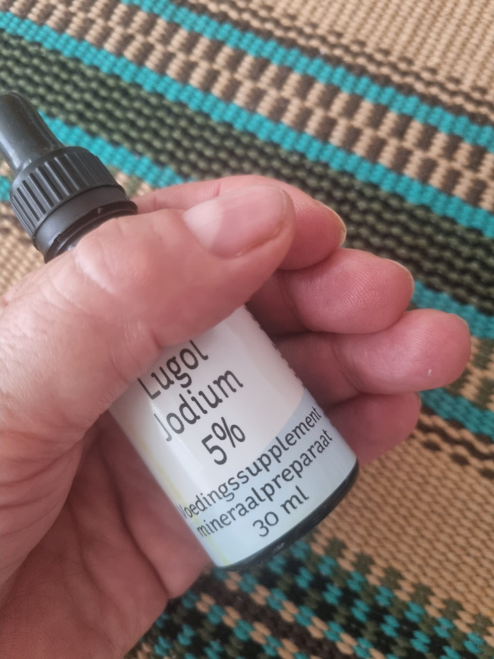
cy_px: 330
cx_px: 247
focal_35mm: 26
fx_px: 495
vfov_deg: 67.3
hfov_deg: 53.1
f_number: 1.8
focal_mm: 5.4
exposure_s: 1/50
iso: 640
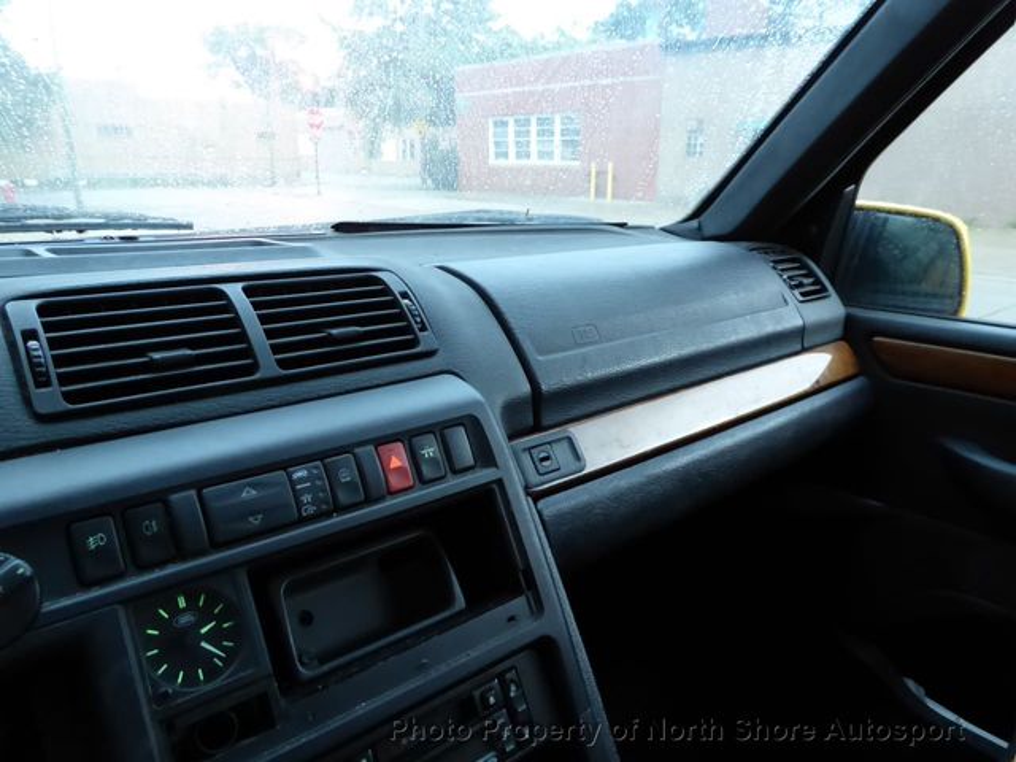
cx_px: 508
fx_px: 734
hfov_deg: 69.4
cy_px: 381
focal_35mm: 25
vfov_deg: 54.9
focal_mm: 4.3
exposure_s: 1/15
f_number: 3.3
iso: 800
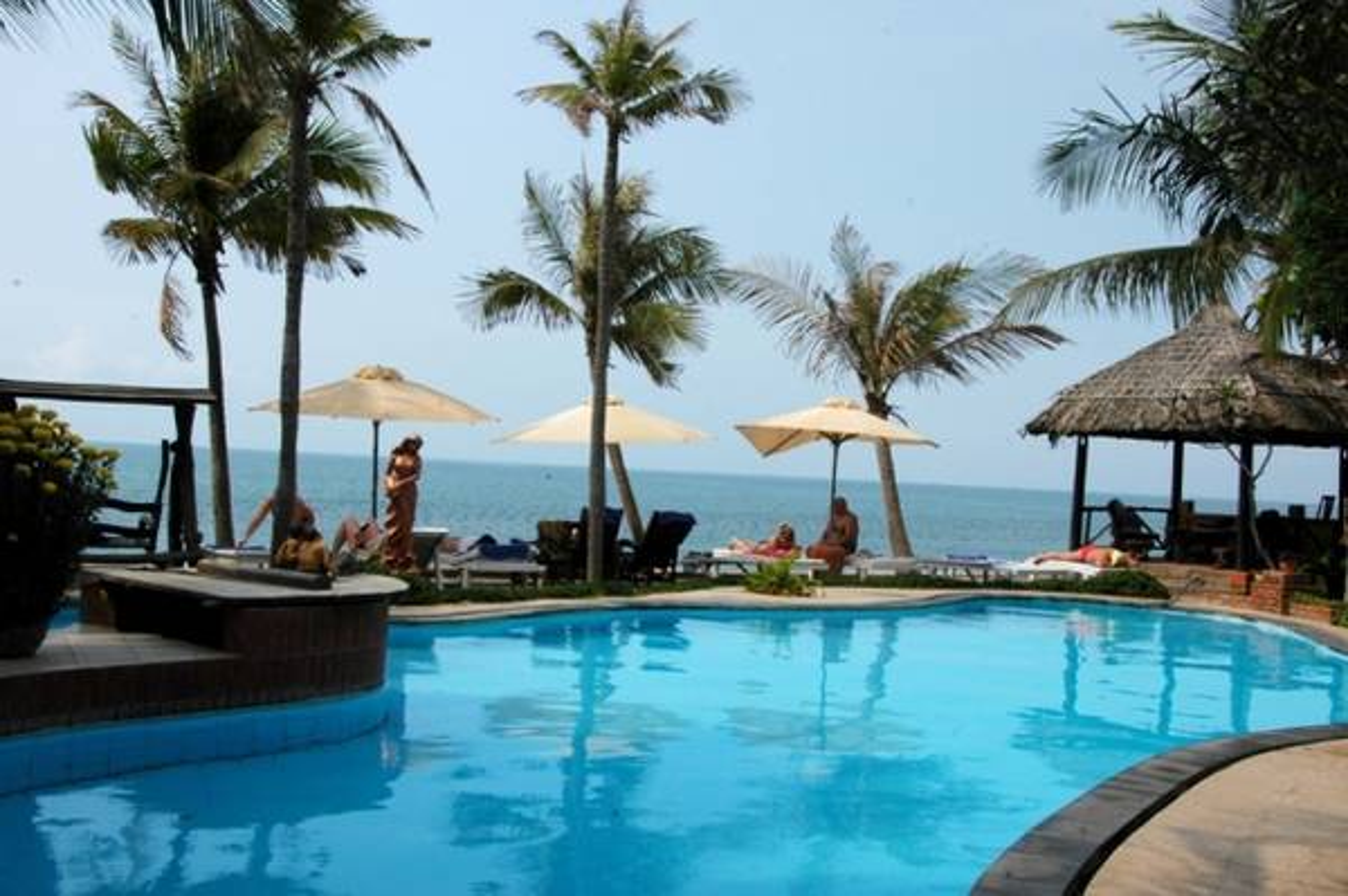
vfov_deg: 35.4
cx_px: 674
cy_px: 448
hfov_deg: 51.3
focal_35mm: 38
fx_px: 1403
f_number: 18
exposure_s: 1/250
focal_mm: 25
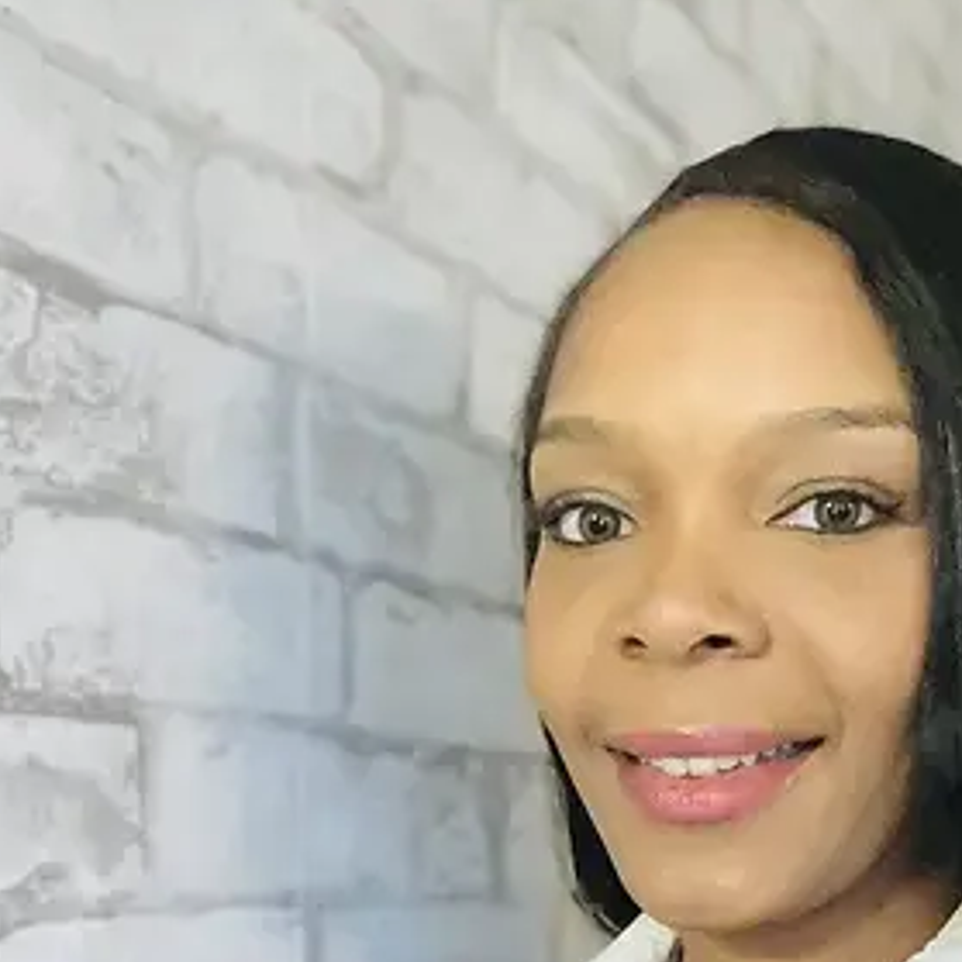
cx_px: 403
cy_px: 986
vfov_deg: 28.1
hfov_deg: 30.0
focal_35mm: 57
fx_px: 1792
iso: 500
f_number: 2.2
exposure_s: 1/40
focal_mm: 2.71
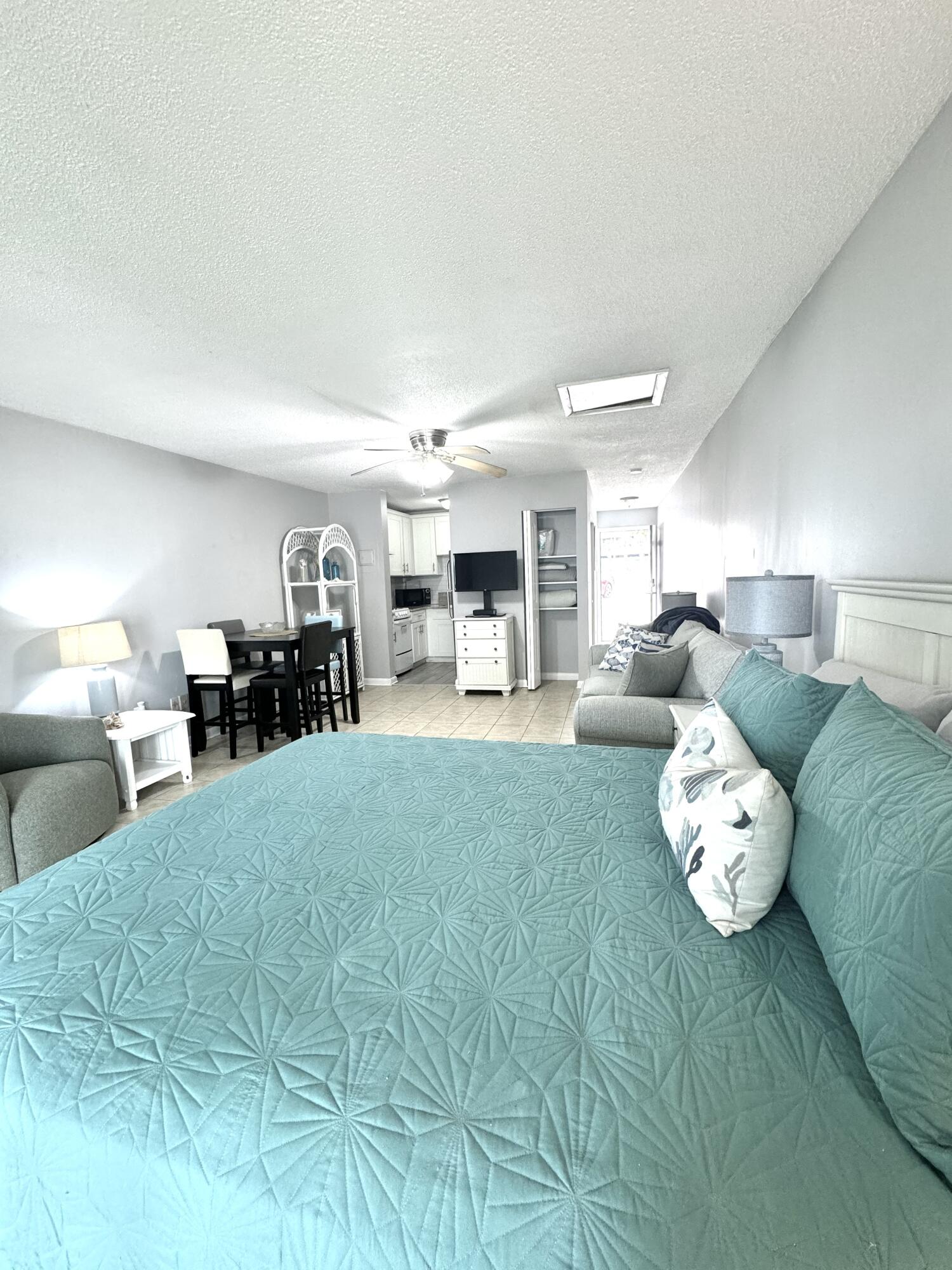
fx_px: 513
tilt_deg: -7.3
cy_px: 635
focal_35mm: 14
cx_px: 476
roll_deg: +1.9
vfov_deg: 102.1
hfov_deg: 85.7
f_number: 2.2
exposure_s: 1/60
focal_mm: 2.22
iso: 200
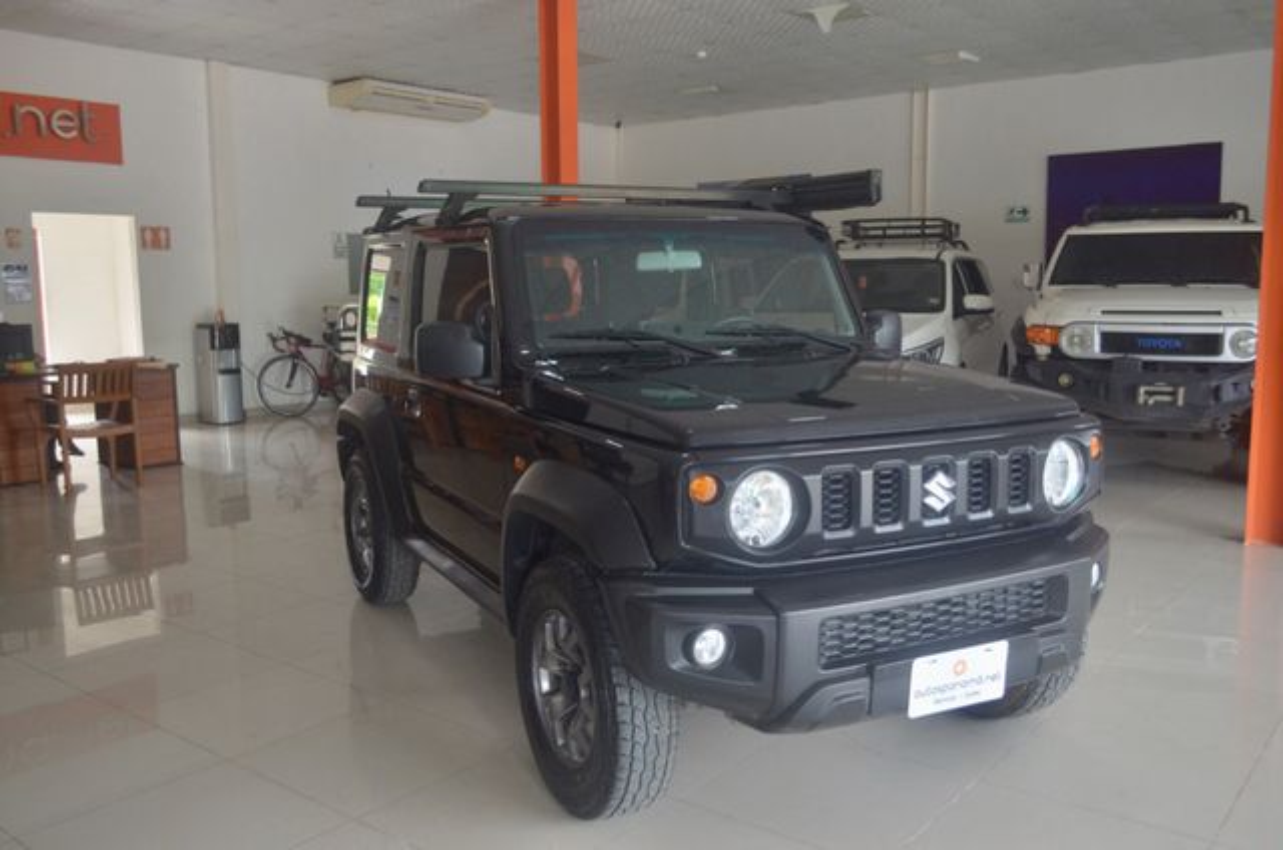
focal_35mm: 30
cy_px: 425
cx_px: 642
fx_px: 1067
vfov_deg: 43.4
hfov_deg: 62.0
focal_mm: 20
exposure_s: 1/125
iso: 500
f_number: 4
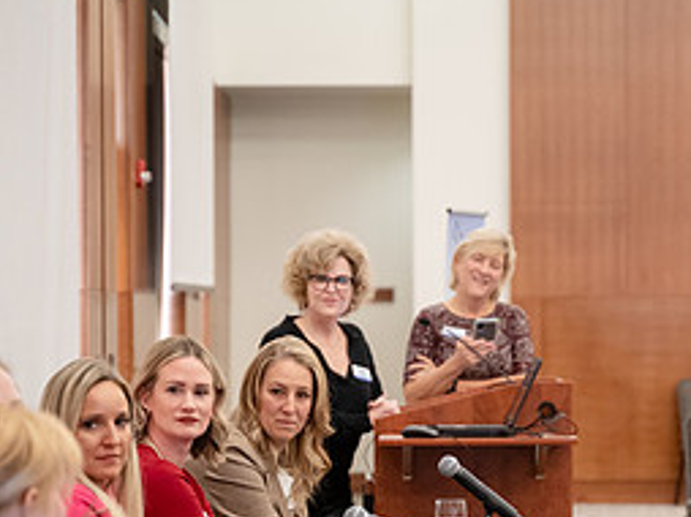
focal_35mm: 166
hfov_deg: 11.9
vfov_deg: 8.9
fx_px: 3311
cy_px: 488
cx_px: 484
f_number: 2.8
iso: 3200
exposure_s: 1/250
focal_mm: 75
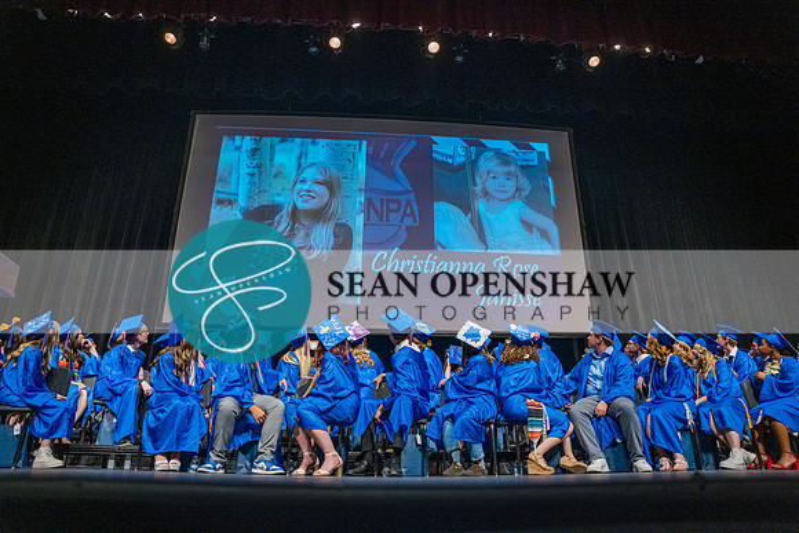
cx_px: 400
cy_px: 266
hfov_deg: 73.7
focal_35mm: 24
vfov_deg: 53.2
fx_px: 533
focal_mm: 24
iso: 2500
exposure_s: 1/160
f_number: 2.8
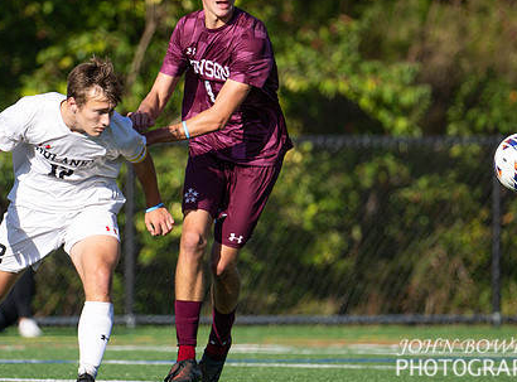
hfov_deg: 2.3
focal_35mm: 872
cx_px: 171
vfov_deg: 1.7
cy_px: 137
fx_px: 12955
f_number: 4.5
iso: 200
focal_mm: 400
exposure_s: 1/2500
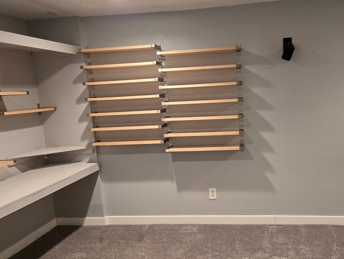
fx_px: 348
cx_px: 220
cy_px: 153
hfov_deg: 51.9
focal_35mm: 35
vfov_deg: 40.6
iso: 500
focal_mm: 5.4
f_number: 1.8
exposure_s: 1/60
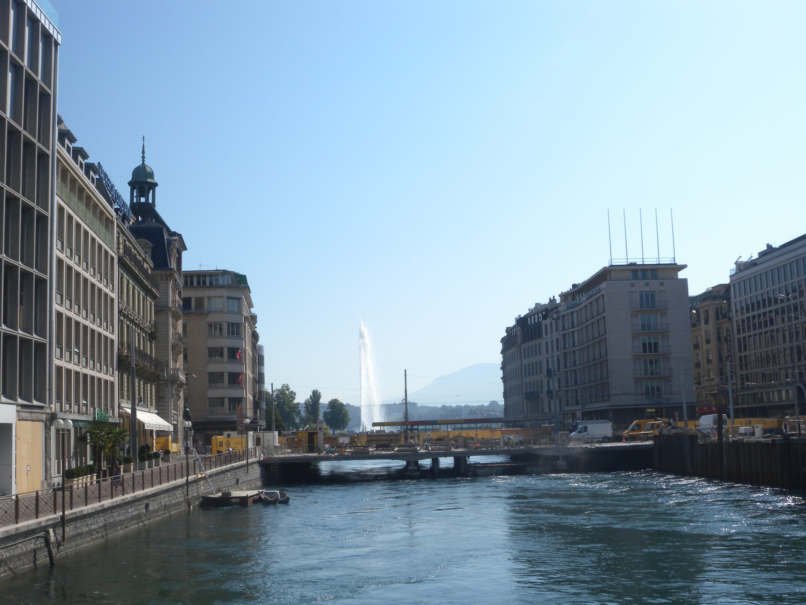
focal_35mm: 42
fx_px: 978
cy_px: 302
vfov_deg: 34.3
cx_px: 403
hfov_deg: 44.8
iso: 64
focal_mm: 9
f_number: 7
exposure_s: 1/340
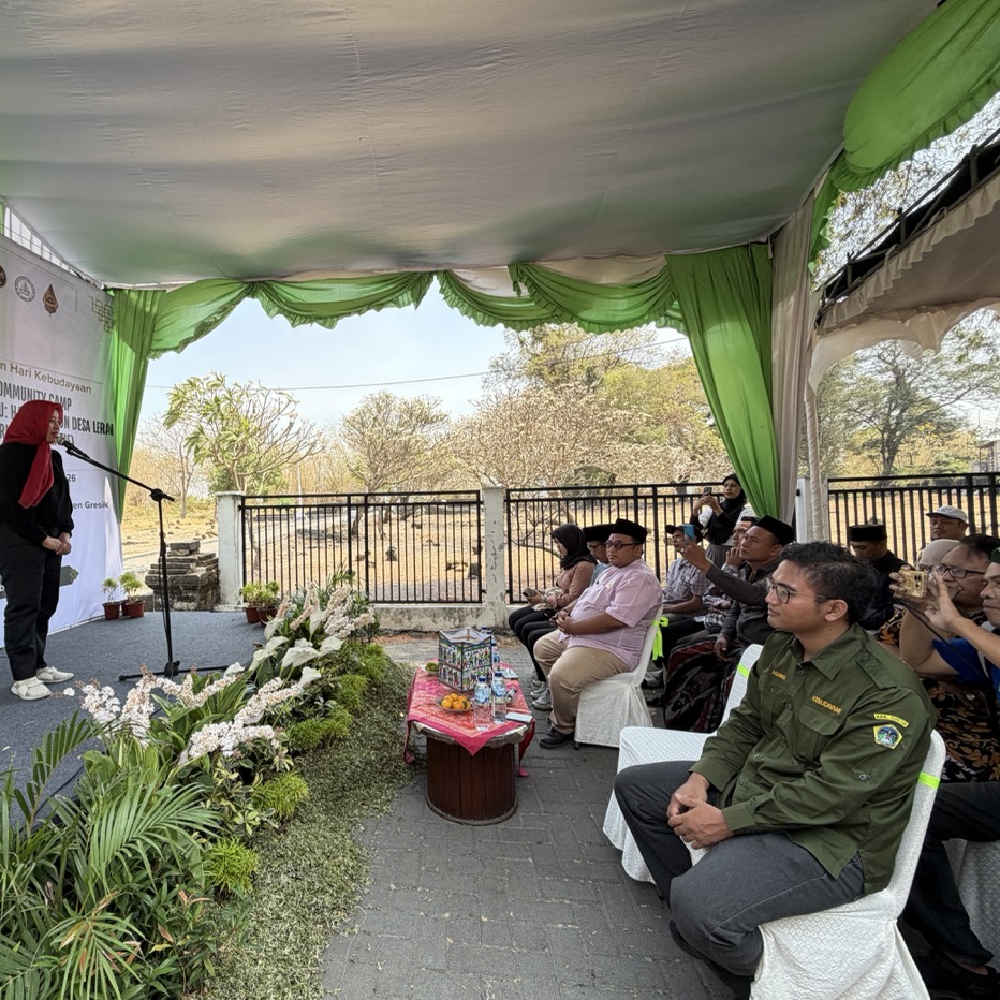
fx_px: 556
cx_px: 379
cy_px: 505
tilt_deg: -0.7
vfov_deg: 84.0
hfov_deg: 82.5
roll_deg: +1.8
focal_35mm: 17
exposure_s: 1/286
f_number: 2.2
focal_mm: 2.22
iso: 50
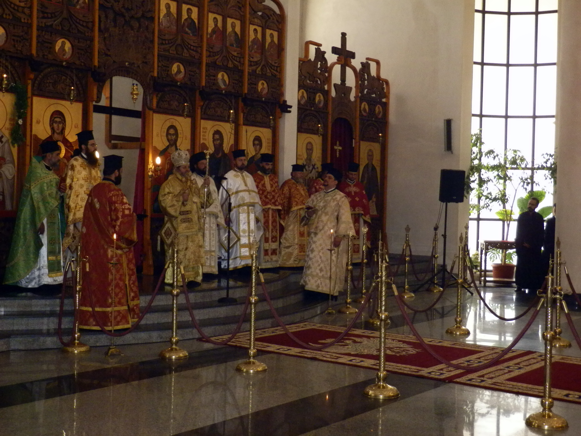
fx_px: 789
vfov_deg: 30.9
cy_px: 218
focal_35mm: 47
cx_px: 290
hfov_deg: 40.4
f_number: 3.7
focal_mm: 8.44
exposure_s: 1/80
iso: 400
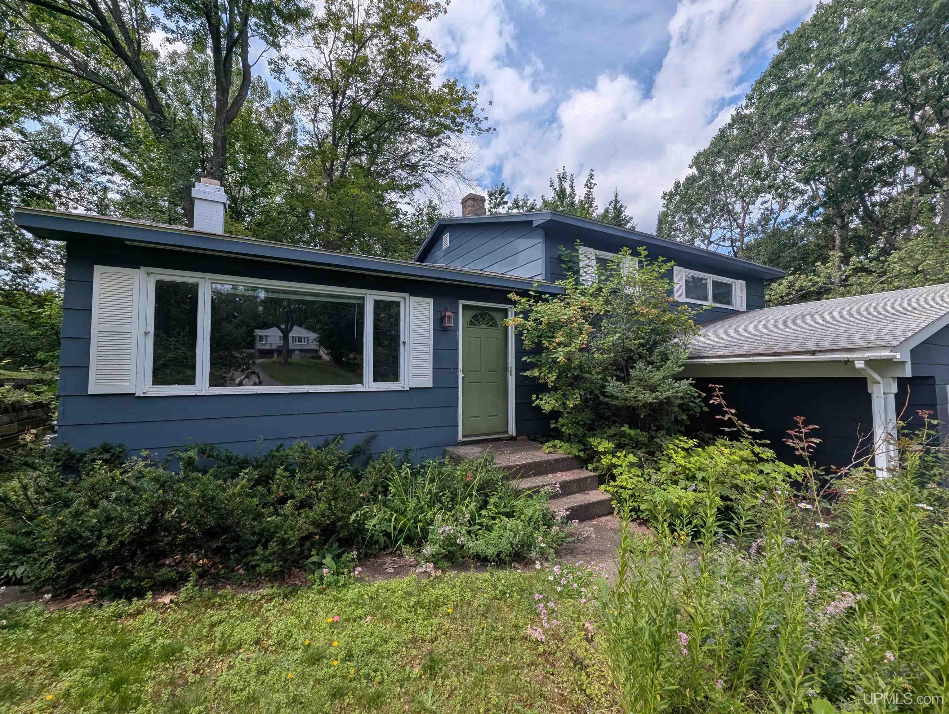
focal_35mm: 13
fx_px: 357
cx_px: 474
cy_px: 357
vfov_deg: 90.1
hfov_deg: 106.1
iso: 48
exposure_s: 1/1692
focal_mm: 1.95
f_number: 2.2
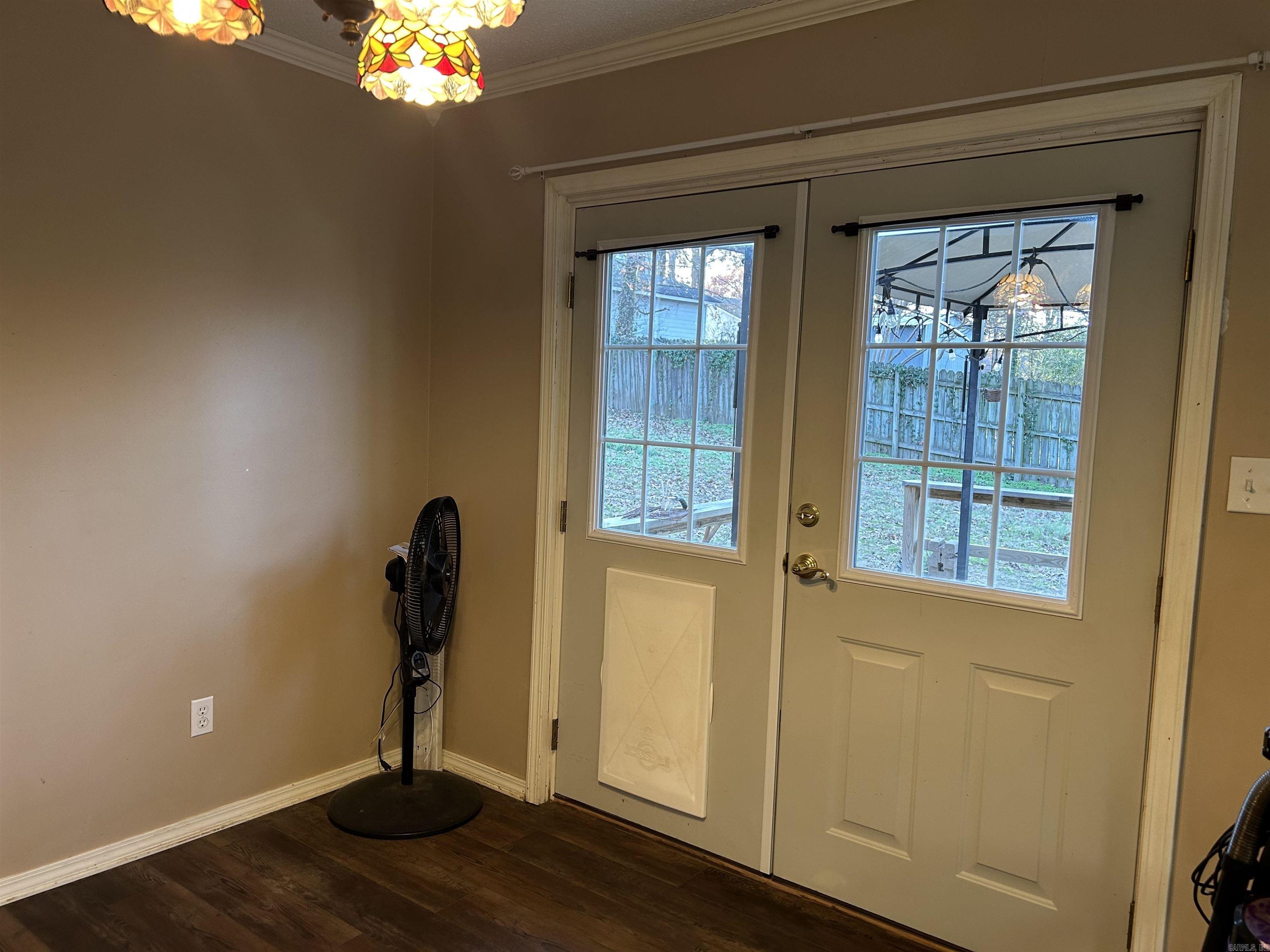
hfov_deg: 67.3
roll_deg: -1.8
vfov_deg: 53.1
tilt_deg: -4.8
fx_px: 954
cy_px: 476
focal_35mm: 26
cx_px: 635
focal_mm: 5.7
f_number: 1.5
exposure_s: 1/60
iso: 100
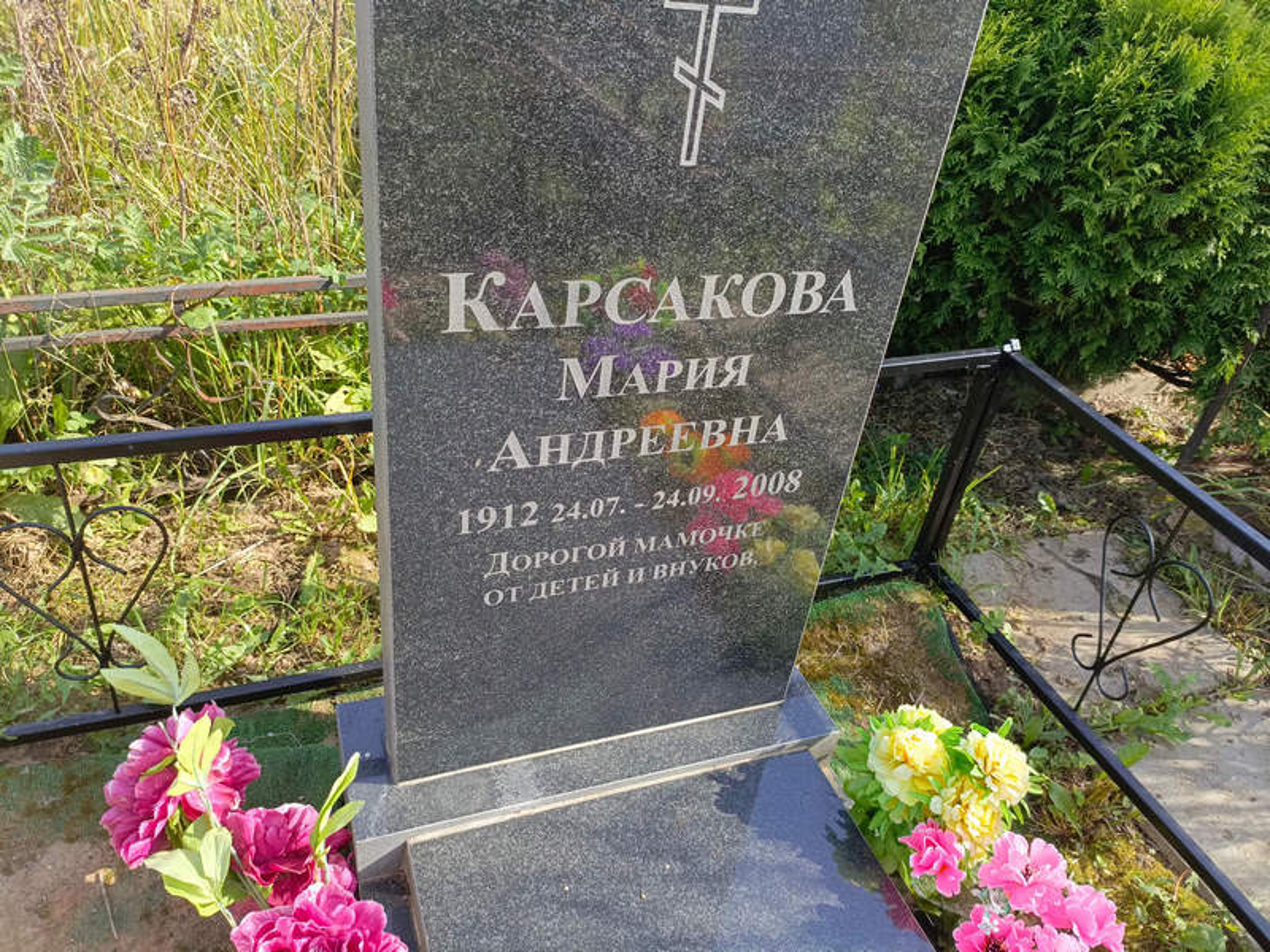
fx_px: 917
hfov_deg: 69.4
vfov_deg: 54.9
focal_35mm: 25
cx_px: 635
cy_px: 476
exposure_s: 1/277
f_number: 1.69
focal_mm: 4.76
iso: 112
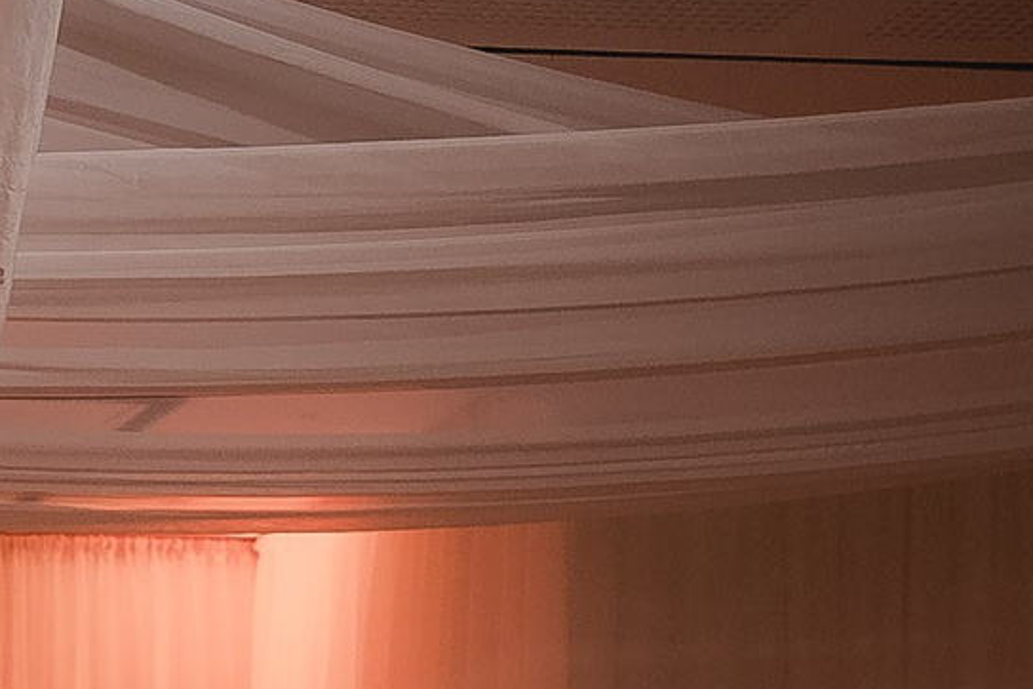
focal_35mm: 132
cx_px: -900
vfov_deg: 9.4
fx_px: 3787
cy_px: 1552
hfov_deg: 13.7
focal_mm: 28
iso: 1000
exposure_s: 1/250
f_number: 2.8
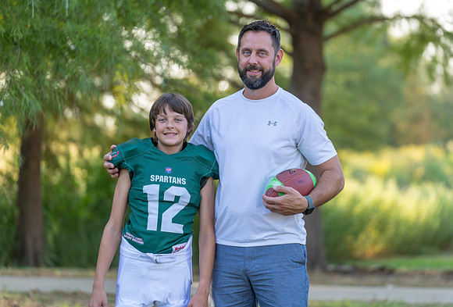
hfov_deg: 14.9
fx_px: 1733
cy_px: 143
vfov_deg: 10.1
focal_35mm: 137
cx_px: 246
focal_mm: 127
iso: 125
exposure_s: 1/320
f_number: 2.8
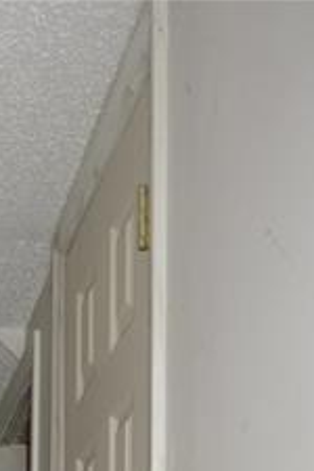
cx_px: -67
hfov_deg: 16.0
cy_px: 802
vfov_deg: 19.6
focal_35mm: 82
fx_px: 1073
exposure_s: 1/30
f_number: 1.8
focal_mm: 8.8
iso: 125
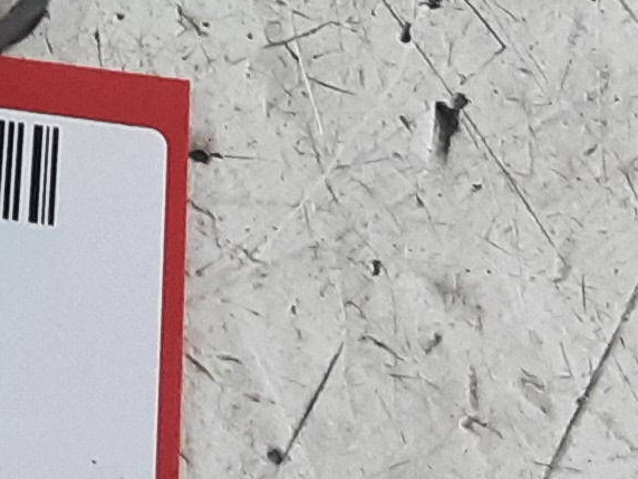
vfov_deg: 8.9
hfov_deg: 12.1
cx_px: -377
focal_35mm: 154
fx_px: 2838
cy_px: -609
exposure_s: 1/50
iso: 125
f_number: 1.9
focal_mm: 2.91
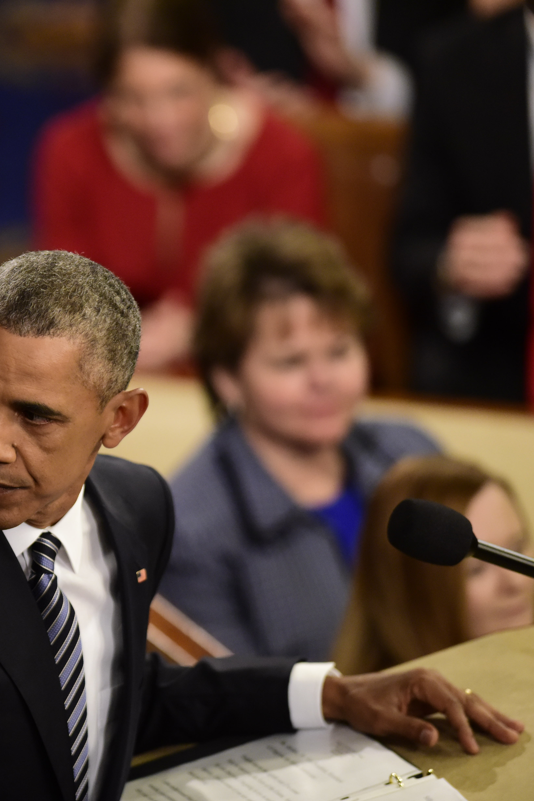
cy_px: 401
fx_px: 10012
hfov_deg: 3.1
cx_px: -38
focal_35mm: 450
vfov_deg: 4.6
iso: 3200
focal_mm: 300
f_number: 2.8
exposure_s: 1/1000
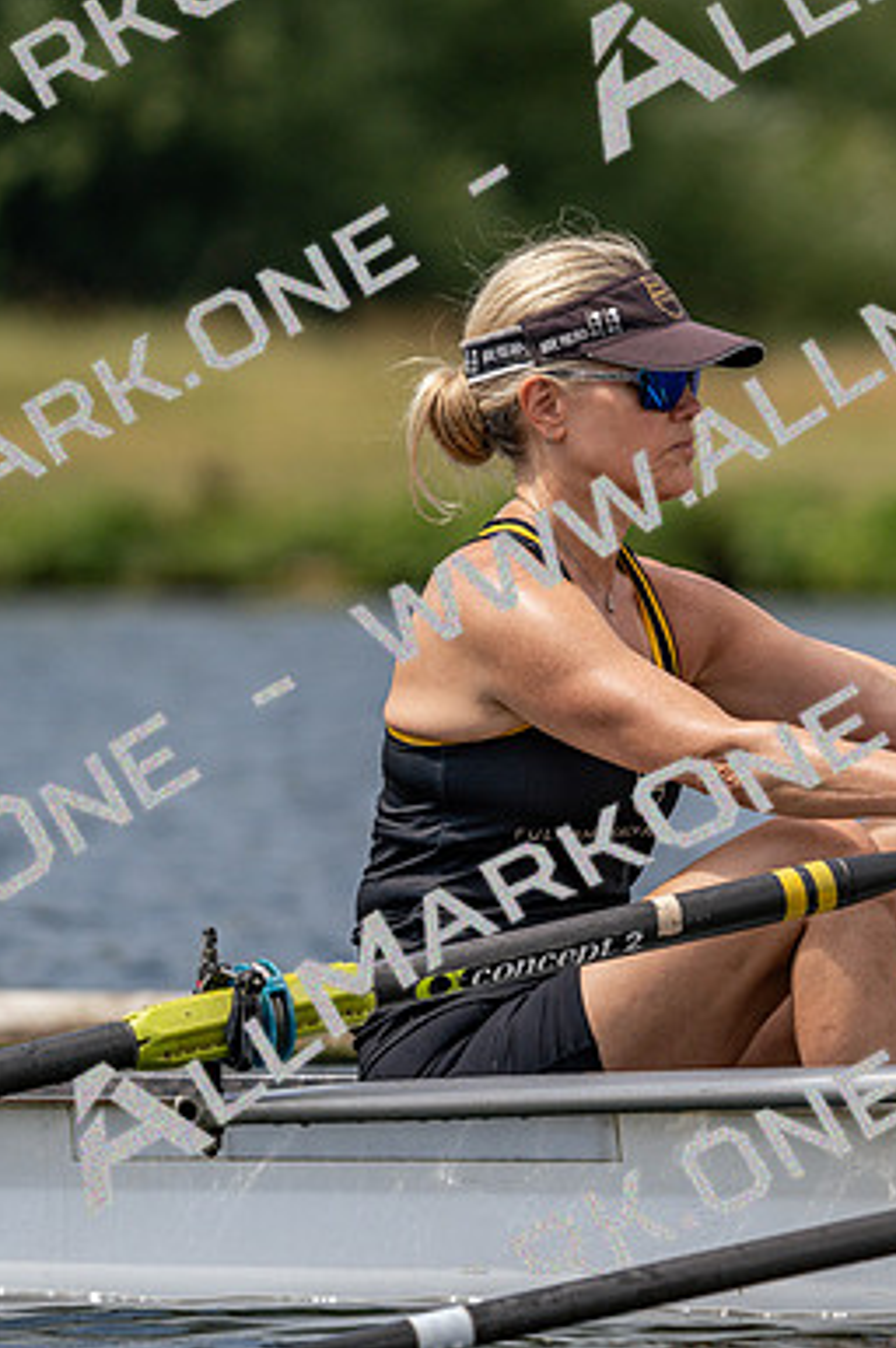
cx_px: 784
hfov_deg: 2.4
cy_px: 674
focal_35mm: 567
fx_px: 21205
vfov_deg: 3.6
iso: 250
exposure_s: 1/1600
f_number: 6.3
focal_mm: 376
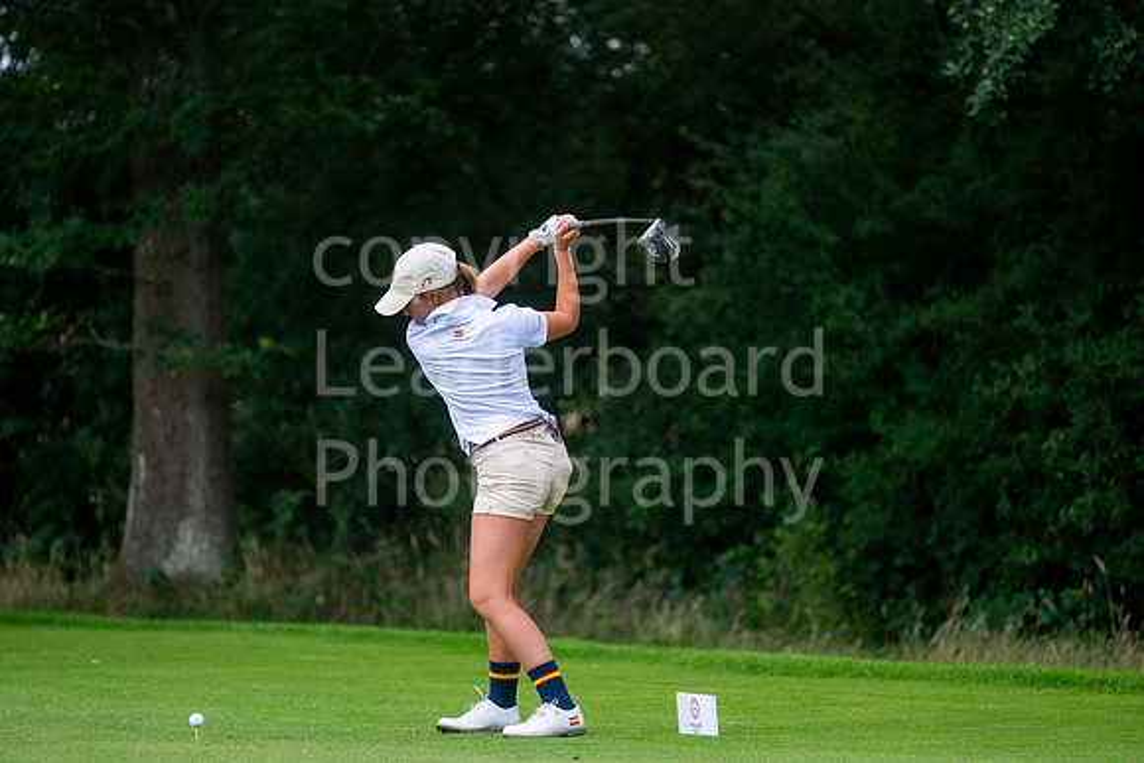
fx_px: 9535
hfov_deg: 6.9
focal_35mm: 300
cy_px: 382
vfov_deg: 4.6
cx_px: 572
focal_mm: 300
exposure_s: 1/1250
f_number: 4
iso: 500
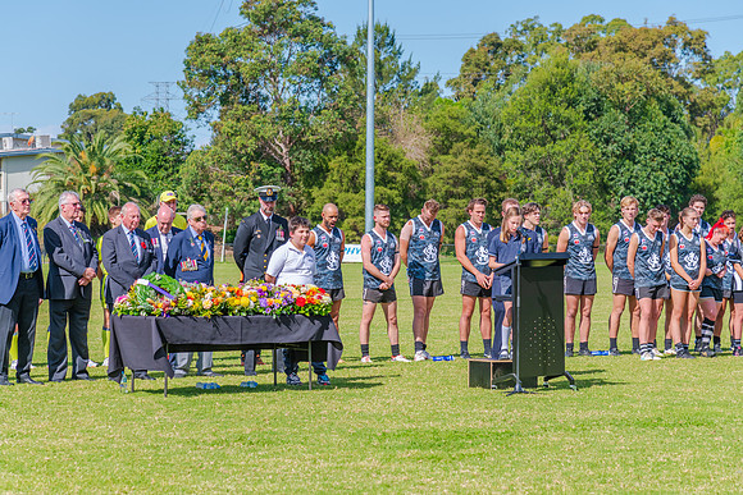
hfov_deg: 17.1
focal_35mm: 120
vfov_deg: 11.4
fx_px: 2477
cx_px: 372
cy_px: 248
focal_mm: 120
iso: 400
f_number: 7.1
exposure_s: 1/1250
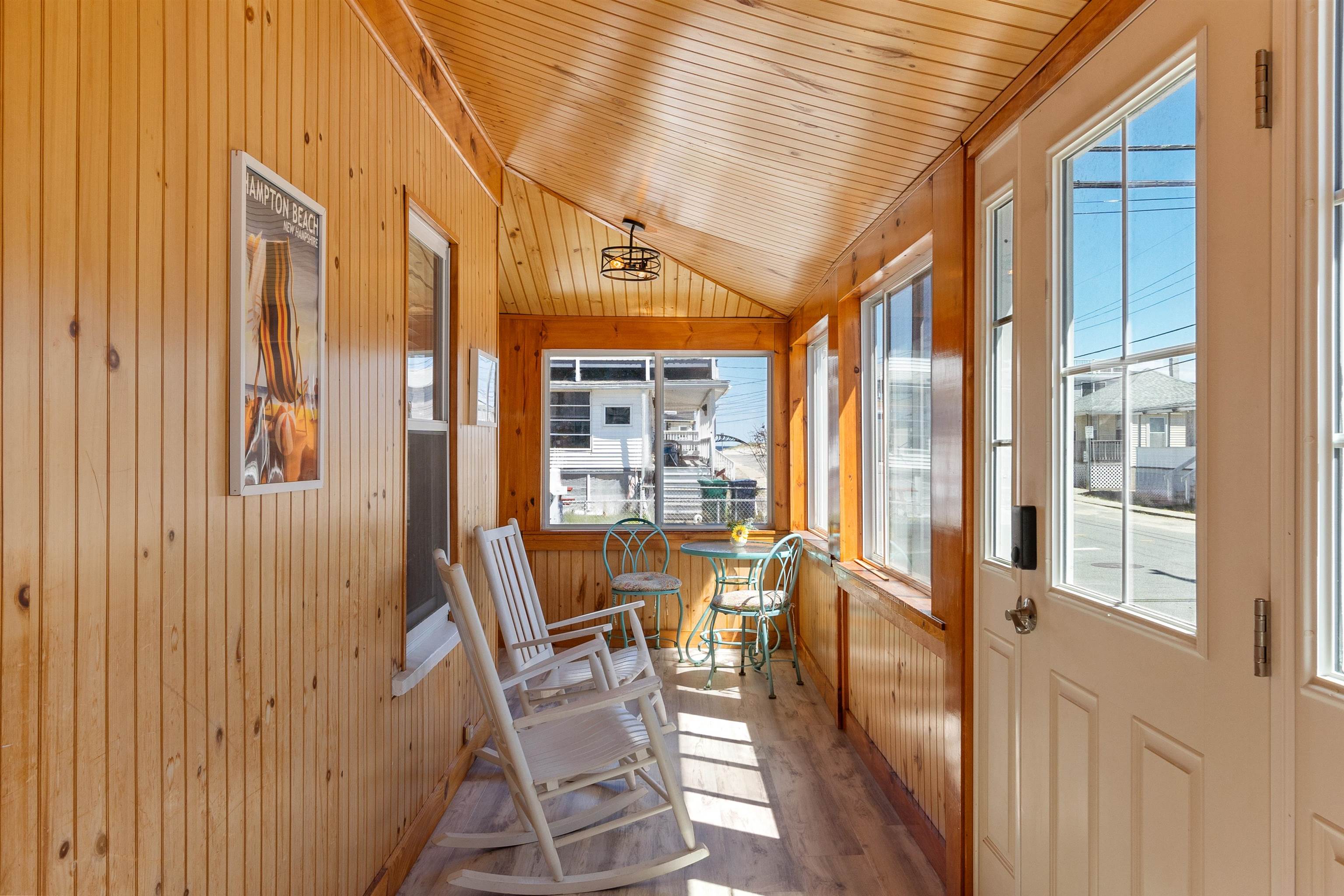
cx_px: 672
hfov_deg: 71.5
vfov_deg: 51.3
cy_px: 448
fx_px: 933
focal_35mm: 25
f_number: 8
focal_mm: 17
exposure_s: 1/25
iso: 320
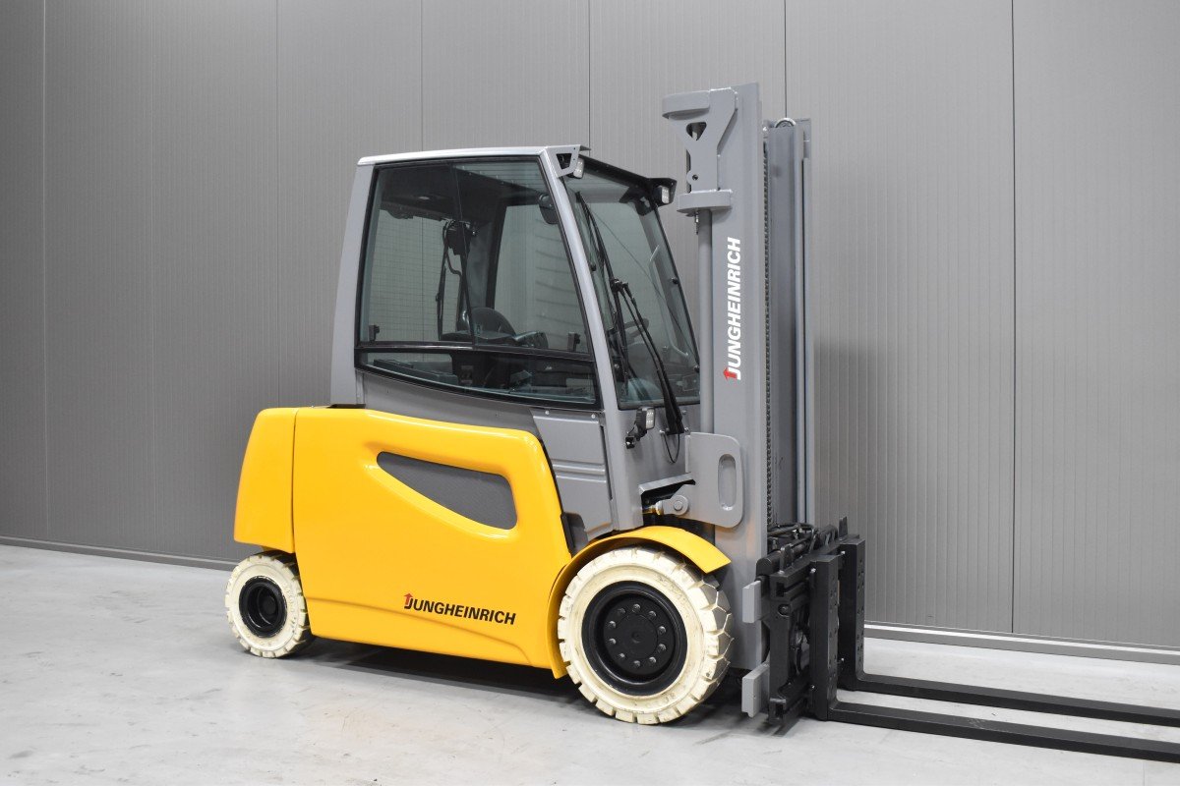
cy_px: 393
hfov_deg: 55.1
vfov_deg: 38.4
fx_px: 1131
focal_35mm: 34
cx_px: 590
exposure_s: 1/40
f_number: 5
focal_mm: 23
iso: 1600
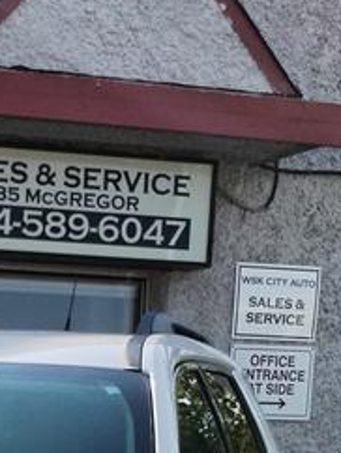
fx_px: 1350
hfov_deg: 12.9
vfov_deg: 17.2
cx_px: -296
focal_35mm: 103
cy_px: 678
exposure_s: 1/1089
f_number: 1.8
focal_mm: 4.75
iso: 100
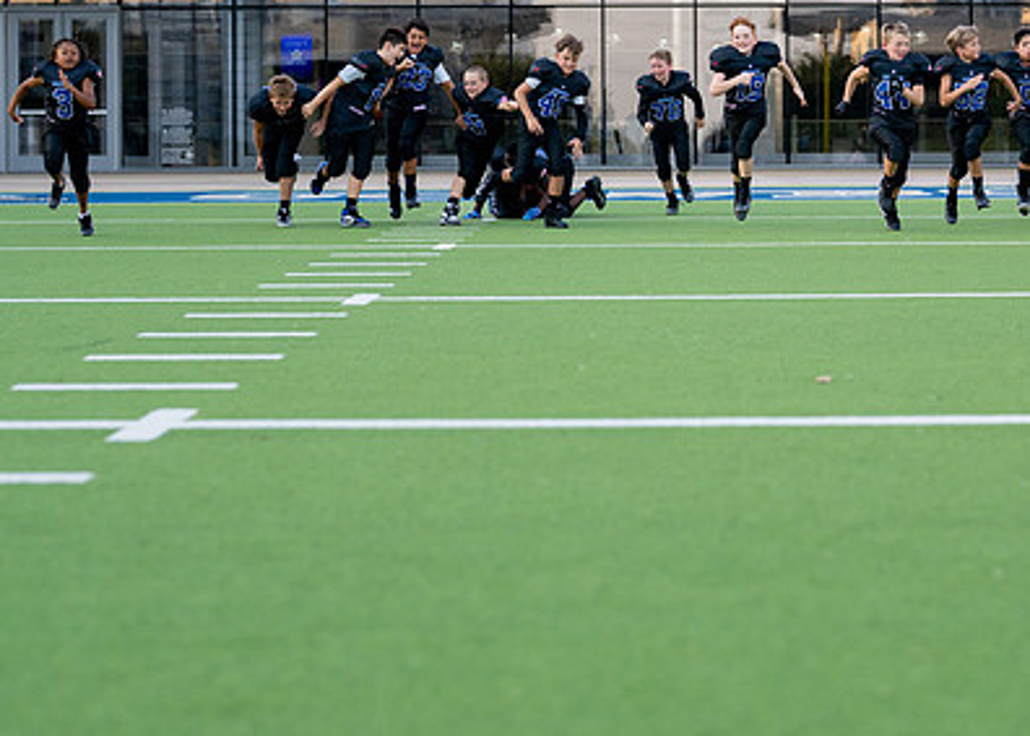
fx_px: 2633
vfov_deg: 15.8
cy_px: 171
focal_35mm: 90
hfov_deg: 22.0
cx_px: 711
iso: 400
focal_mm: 50
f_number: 2
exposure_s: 1/2000
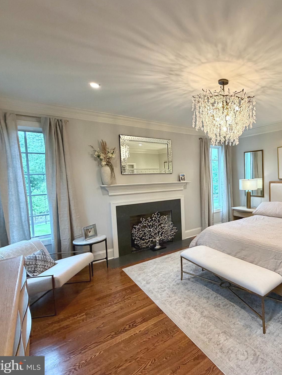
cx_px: 237
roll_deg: +2.1
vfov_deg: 84.7
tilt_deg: -3.3
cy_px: 186
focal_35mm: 19
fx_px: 206
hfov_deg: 61.2
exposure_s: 1/120
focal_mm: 2.22
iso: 200
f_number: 2.2
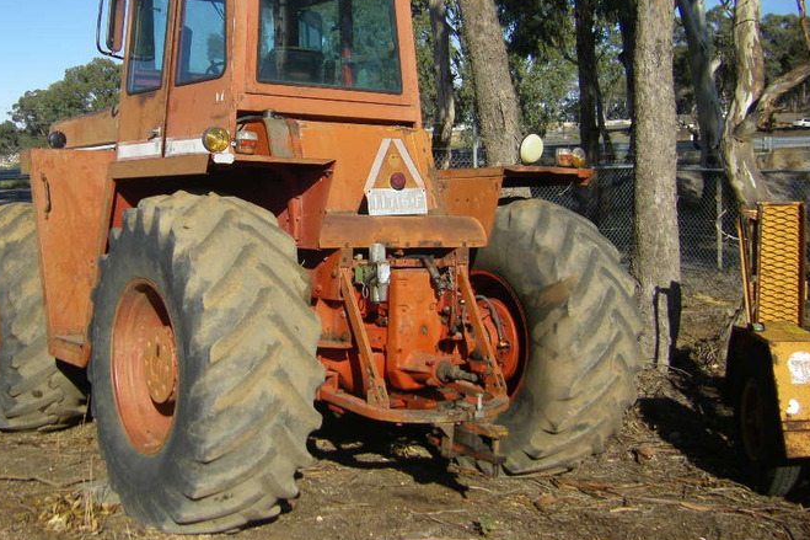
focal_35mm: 48
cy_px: 213
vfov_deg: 28.0
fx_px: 1080
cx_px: 322
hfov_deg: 40.9
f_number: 7
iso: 64
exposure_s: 1/200
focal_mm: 6.3
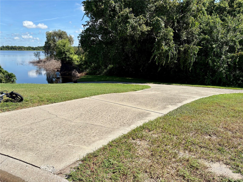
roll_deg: +0.1
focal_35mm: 26
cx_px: 122
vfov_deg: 53.1
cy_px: 91
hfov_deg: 67.3
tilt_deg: -12.5
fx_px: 183
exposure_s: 1/3279
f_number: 1.6
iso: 50
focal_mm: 5.96
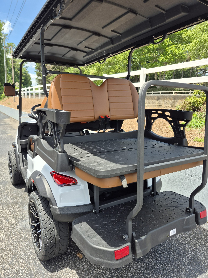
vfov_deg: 73.9
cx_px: 104
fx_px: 184
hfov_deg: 58.9
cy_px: 139
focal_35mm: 23
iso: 25
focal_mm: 5.4
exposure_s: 1/742
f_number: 1.8
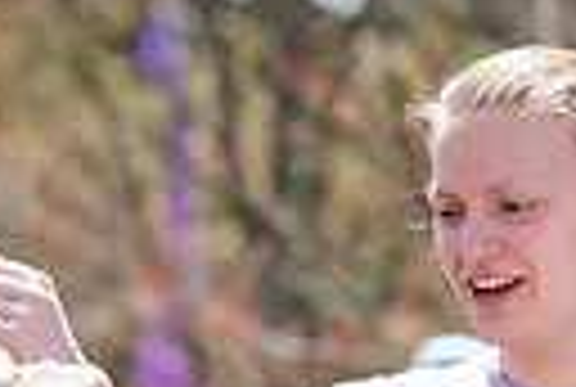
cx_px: 486
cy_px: 416
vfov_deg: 2.5
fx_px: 8853
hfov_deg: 3.7
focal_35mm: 552
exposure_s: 1/400
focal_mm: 122
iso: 125
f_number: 4.5
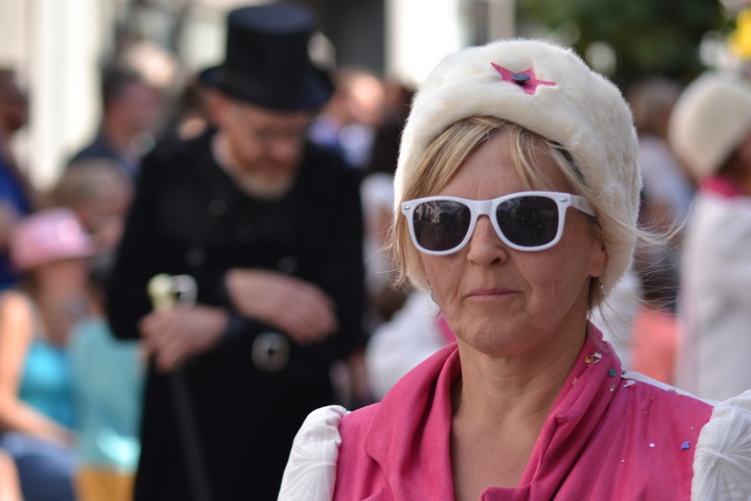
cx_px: 482
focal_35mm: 160
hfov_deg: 12.8
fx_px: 3338
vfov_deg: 8.6
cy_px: 255
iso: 100
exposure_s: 1/500
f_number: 2.8
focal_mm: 80
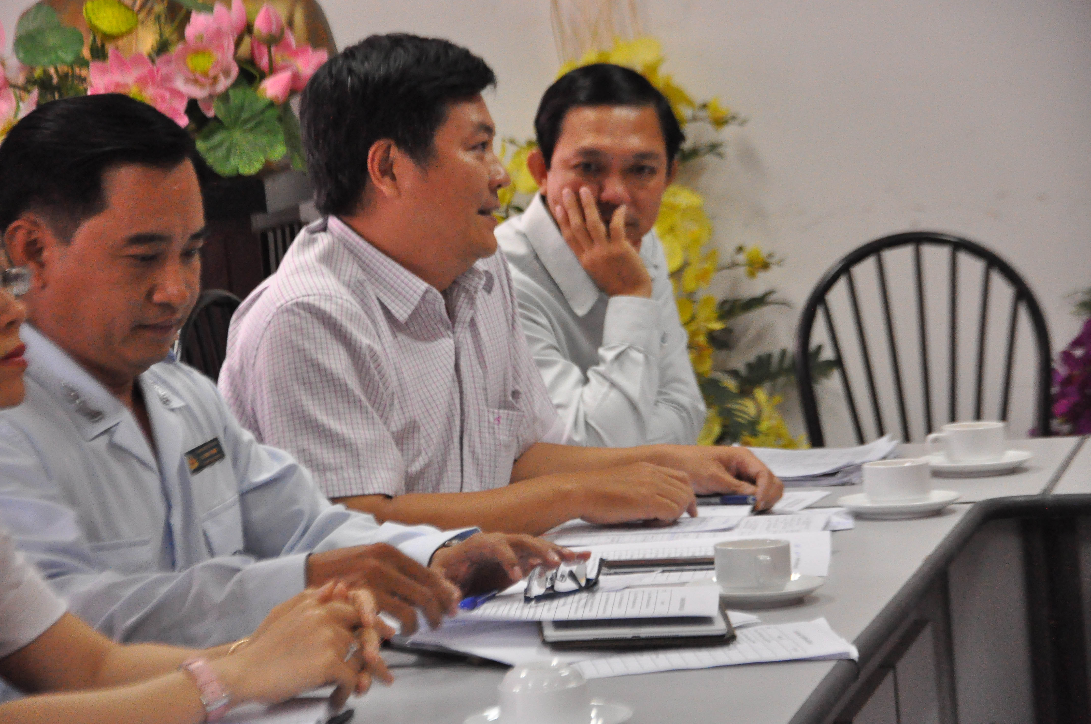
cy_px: 362
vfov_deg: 9.9
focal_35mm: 138
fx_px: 4177
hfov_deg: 14.9
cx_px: 546
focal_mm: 92
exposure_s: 1/80
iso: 3200
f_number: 5.6
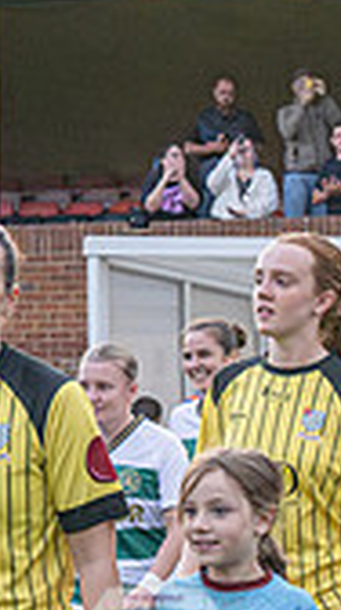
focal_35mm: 202
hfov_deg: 6.0
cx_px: 378
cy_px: 690
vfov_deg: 10.5
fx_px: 3260
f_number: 5
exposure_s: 1/2000
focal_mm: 35
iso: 2000
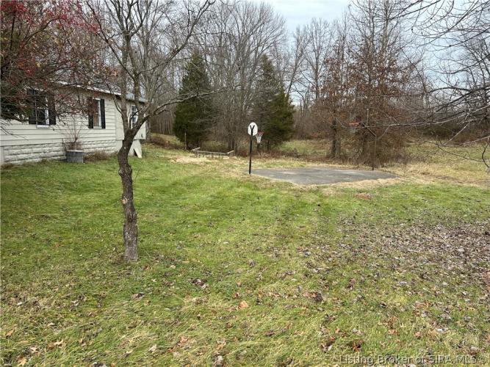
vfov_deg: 53.0
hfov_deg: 67.3
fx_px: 368
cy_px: 184
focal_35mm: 26
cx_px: 245
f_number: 1.5
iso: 50
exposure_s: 1/957
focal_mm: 5.7
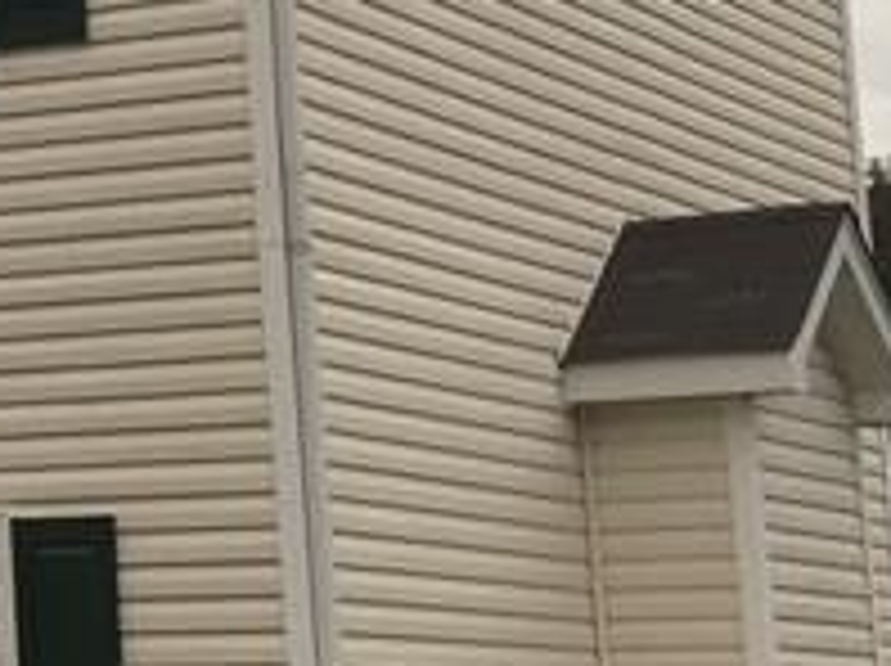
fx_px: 3856
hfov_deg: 11.9
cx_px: -855
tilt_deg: +10.6
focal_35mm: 150
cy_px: -27
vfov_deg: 9.8
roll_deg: -0.4
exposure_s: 1/860
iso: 40
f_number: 2.2
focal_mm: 4.15
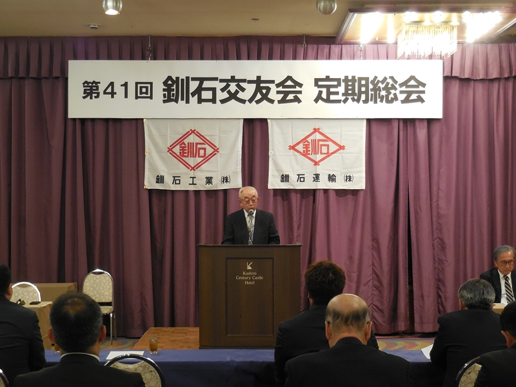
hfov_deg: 31.7
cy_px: 194
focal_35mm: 61
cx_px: 258
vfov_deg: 24.0
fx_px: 909
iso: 400
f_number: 4.5
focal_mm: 11
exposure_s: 1/10
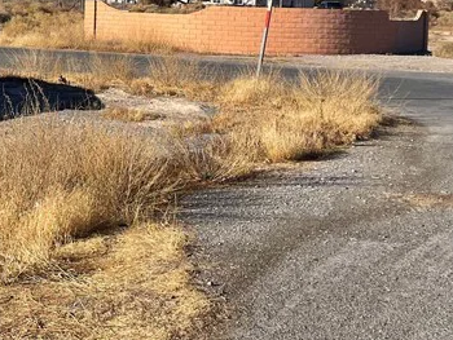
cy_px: 59
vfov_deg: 19.2
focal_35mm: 76
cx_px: 17
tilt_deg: -2.9
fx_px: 995
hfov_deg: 24.6
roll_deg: -1.7
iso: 32
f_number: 1.6
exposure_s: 1/4132
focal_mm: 4.2
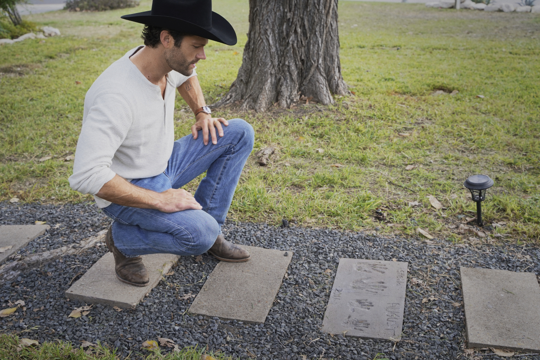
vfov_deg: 28.6
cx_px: 270
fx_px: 705
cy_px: 180
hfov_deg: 41.9
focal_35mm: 47
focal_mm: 47
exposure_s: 1/400
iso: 640
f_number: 5.6
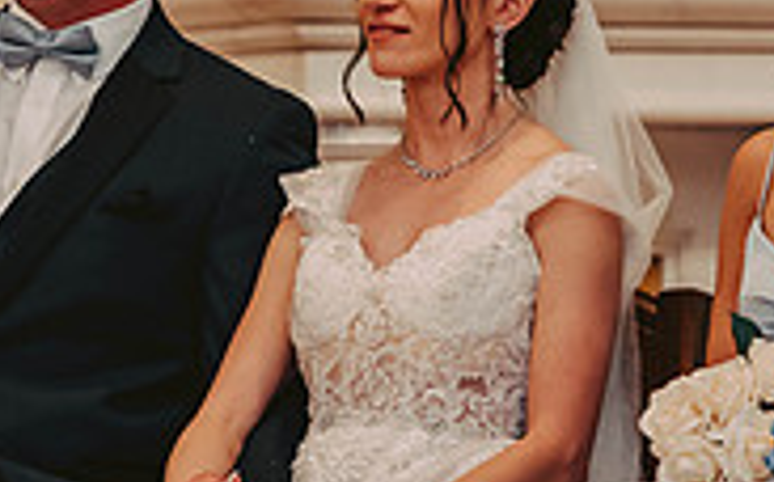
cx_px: 165
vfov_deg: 2.2
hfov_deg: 3.6
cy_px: 197
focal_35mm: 583
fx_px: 12286
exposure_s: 1/80
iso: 800
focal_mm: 180
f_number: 2.8
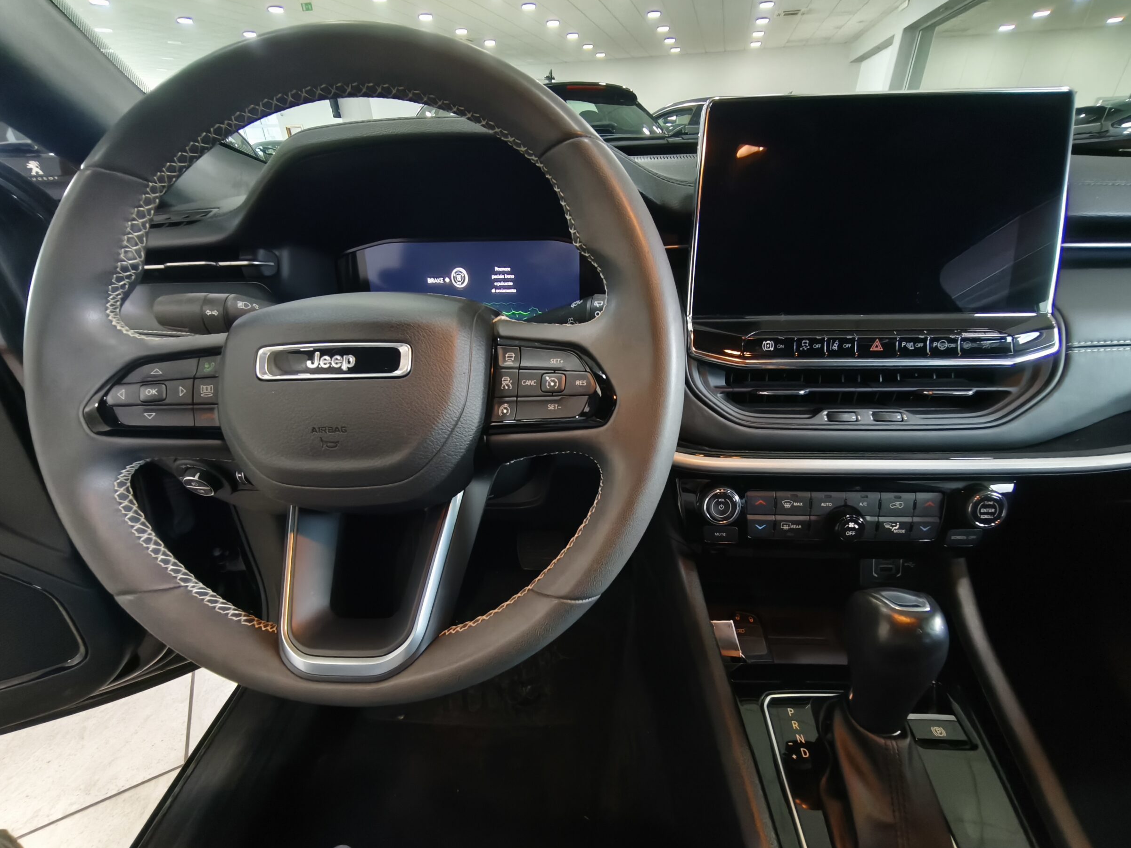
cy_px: 446
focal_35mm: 16
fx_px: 523
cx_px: 565
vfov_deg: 78.0
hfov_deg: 94.5
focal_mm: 1.91
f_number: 2.2
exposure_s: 1/20
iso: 1250
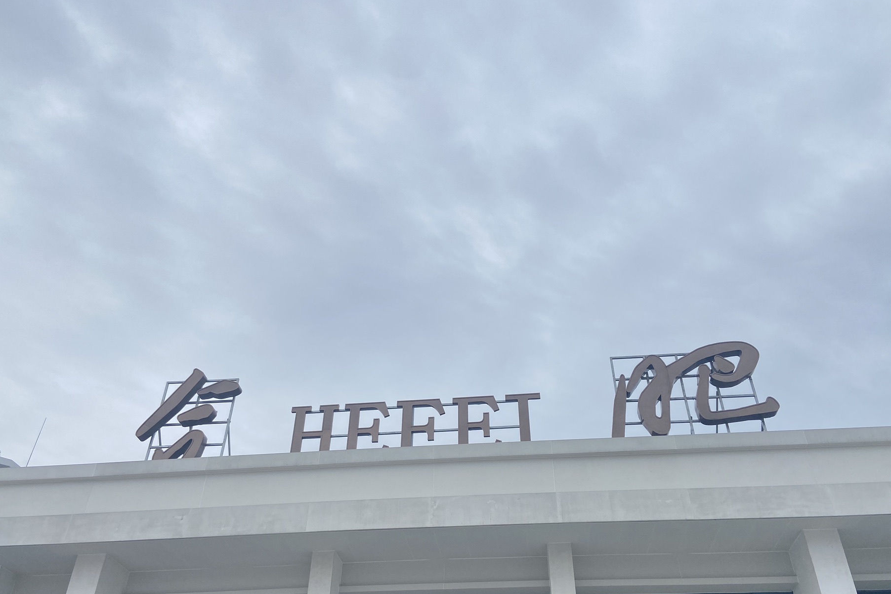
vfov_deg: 43.3
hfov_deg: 61.9
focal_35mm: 30
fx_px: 742
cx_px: 450
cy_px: 365
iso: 32
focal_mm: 4.25
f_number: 1.8
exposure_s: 1/2222
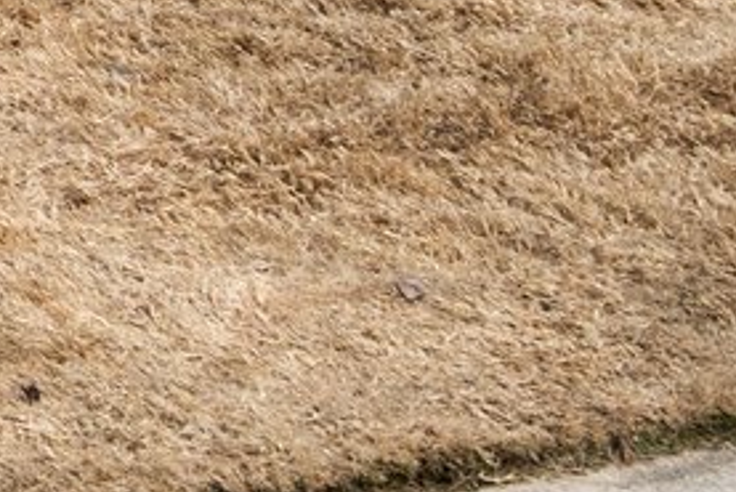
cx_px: -1448
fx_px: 4684
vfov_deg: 5.5
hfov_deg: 7.8
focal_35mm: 229
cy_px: -1241
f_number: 8
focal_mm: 31
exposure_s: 1/100
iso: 100
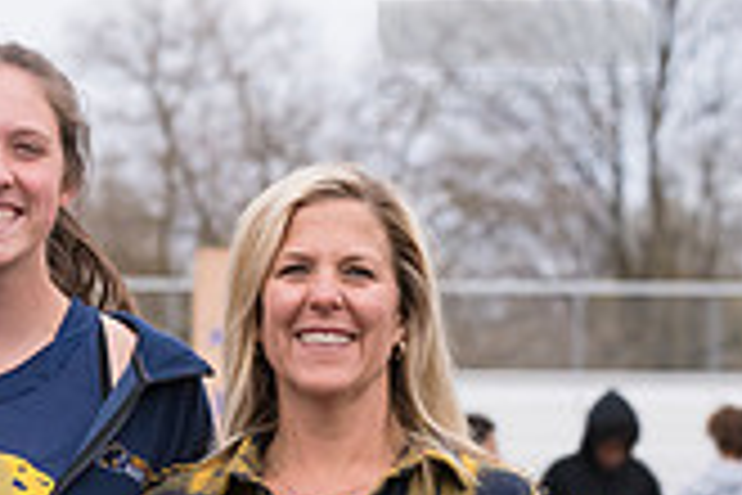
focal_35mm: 347
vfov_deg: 4.0
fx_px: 7151
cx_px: -54
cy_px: 510
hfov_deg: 5.9
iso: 1250
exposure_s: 1/2000
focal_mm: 92
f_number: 5
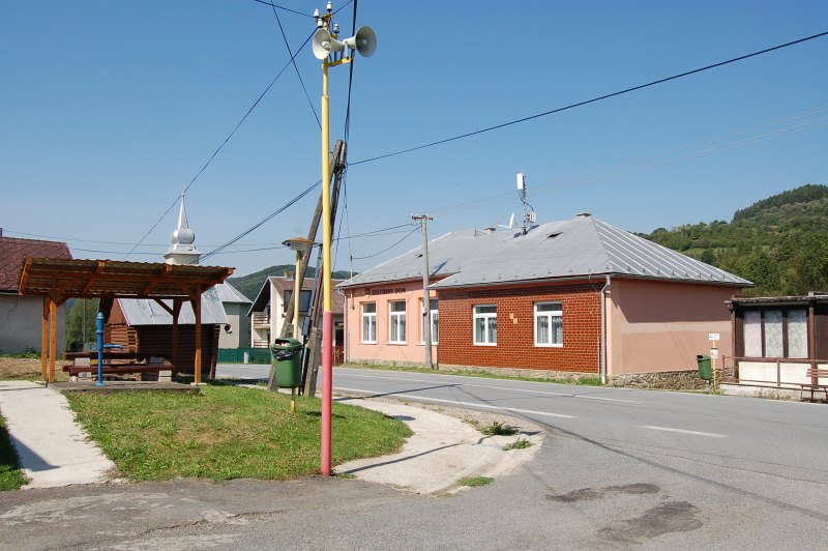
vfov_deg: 45.6
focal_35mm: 28
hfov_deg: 64.6
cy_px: 276
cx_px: 414
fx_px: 655
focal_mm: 19
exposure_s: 1/320
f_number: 9
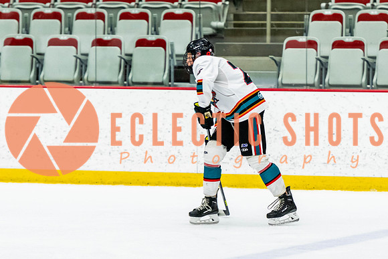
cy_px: 117
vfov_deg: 4.9
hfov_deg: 7.4
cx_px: 243
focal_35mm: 279
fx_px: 3009
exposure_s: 1/640
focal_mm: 165
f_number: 2.8
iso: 2500
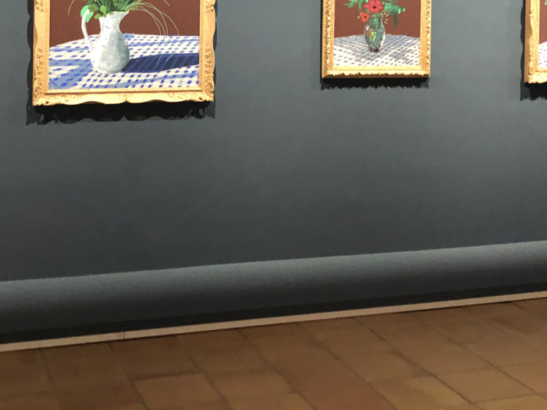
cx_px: 265
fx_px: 948
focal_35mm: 60
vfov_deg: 23.6
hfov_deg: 32.2
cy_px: 26
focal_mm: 3.99
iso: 100
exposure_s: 1/5
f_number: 1.8
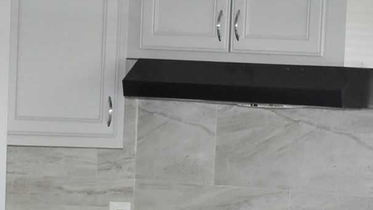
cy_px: 277
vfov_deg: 7.3
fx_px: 1621
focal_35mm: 164
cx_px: 235
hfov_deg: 13.1
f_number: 5
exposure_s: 1/200
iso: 640
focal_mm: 29
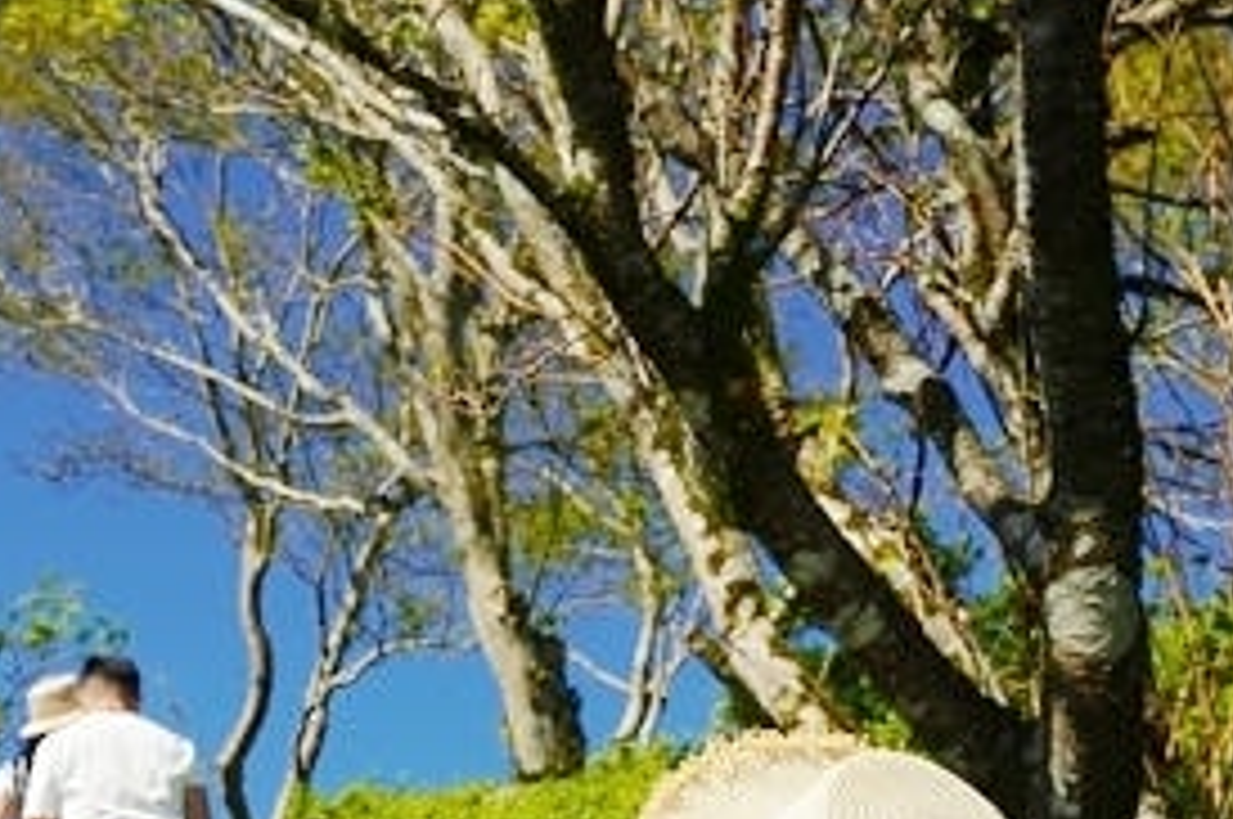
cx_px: 428
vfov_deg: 9.5
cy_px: 1598
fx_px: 4652
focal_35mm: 136
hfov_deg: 15.1
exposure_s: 1/125
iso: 100
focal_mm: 31
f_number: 8
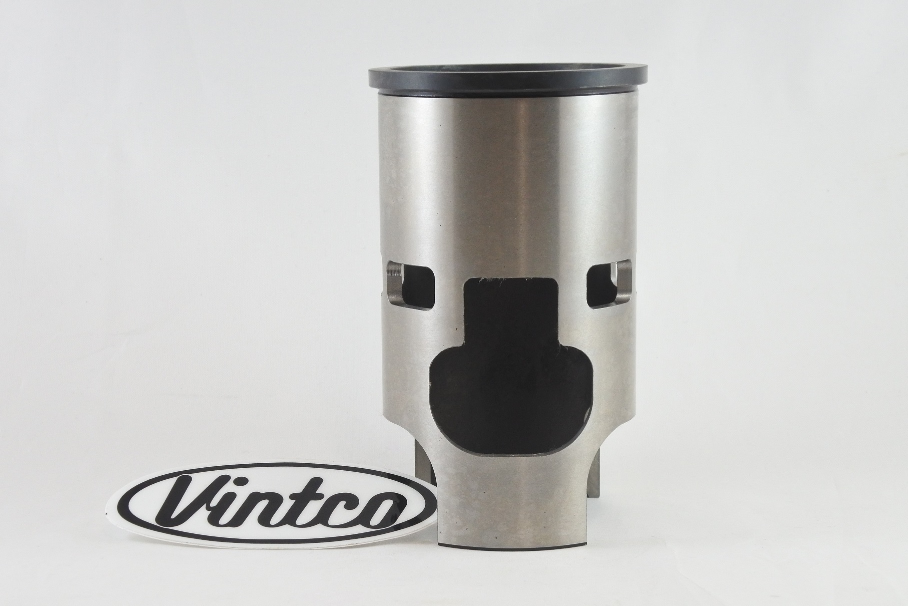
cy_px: 303
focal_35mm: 56
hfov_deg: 35.6
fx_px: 1412
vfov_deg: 24.2
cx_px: 454
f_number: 4.8
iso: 640
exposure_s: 1/125
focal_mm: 21
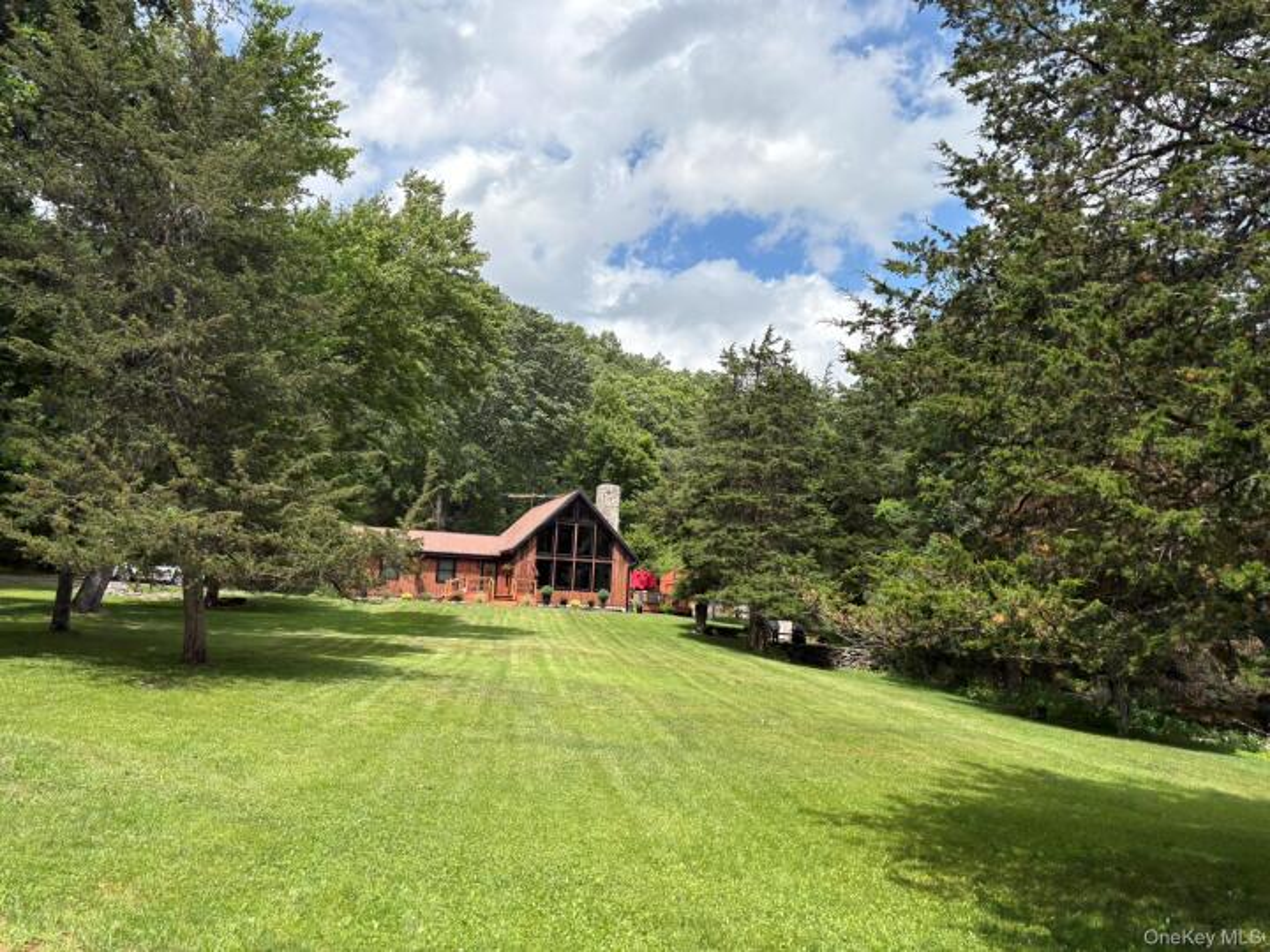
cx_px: 635
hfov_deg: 67.3
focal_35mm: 26
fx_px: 954
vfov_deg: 53.1
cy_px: 476
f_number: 1.6
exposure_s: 1/2364
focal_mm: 5.96
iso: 50
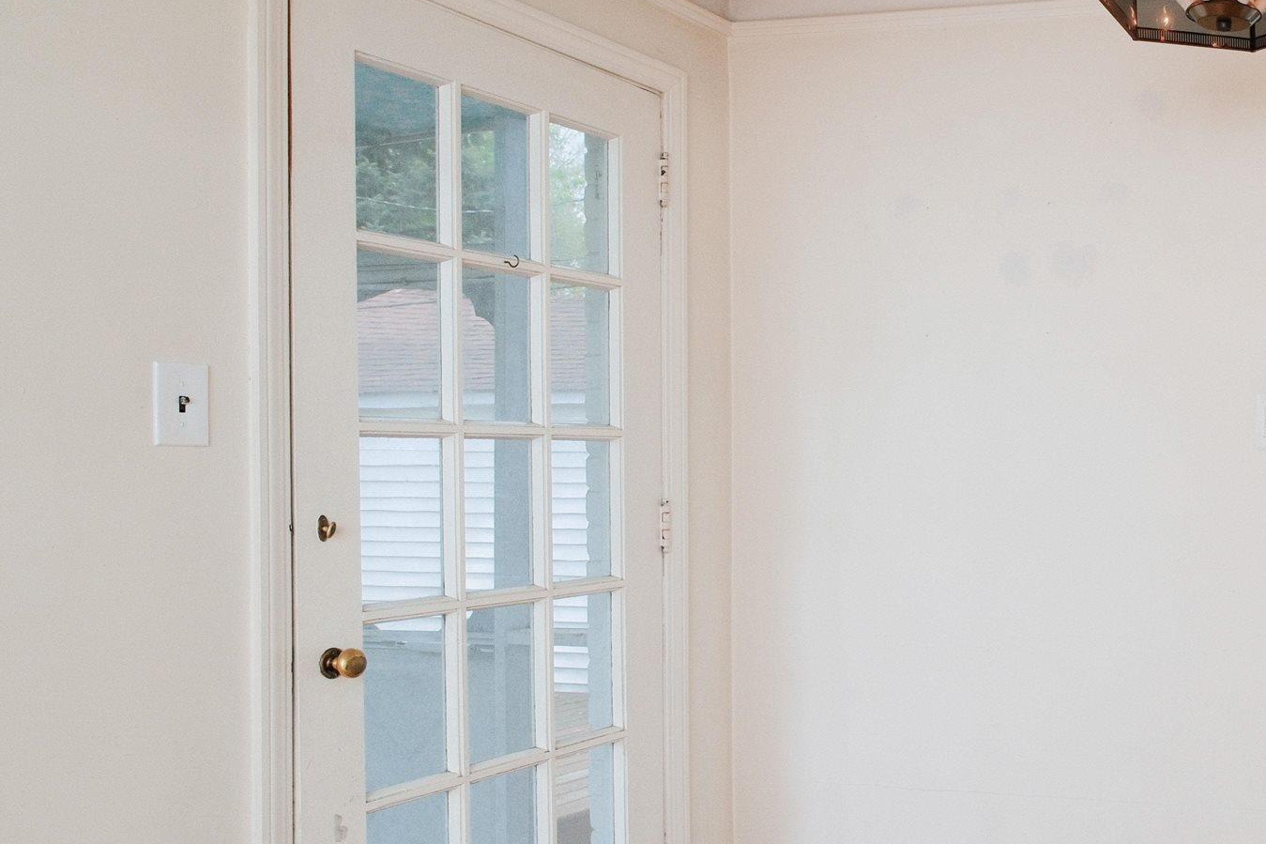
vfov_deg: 32.6
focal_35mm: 41
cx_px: 1291
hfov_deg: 40.8
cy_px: 468
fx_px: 1442
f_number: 7.1
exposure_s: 1/250
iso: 800
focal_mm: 11.7
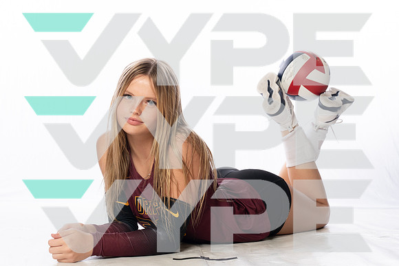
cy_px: 133
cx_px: 200
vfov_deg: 22.3
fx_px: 676
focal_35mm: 61
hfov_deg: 32.9
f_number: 8
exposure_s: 1/250
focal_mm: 61
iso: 640
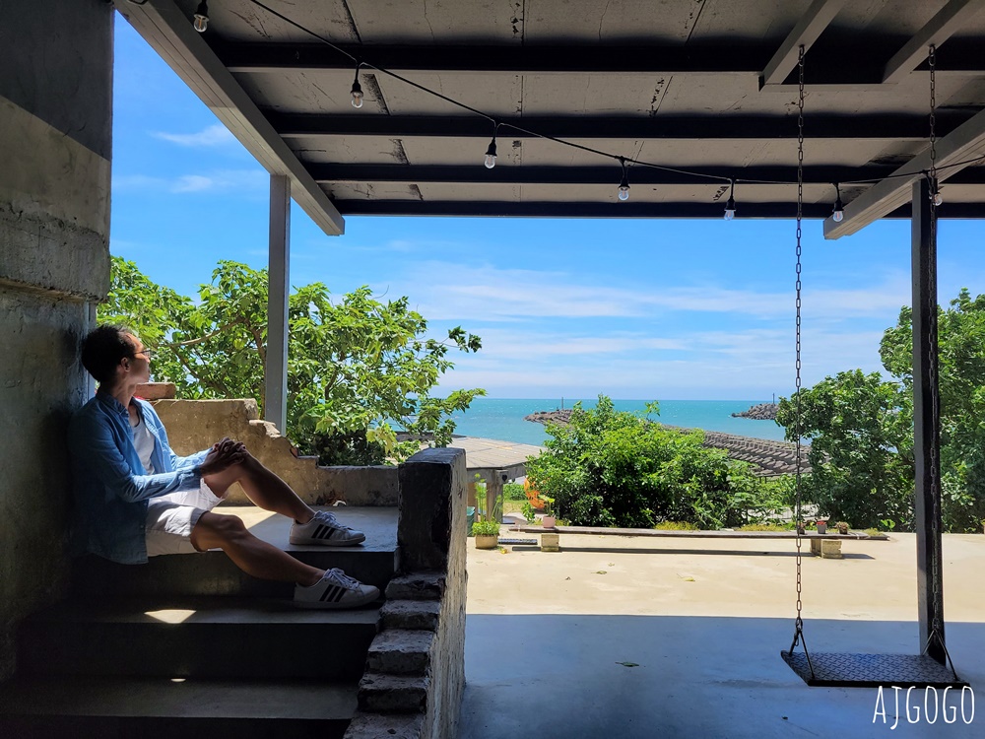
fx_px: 740
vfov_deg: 53.1
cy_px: 370
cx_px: 492
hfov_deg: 67.3
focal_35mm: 26
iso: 40
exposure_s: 1/1126
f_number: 1.8
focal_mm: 5.4
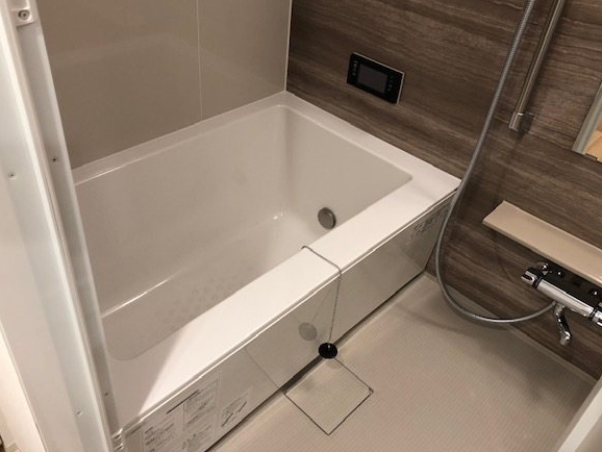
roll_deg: -5.0
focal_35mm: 31
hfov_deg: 58.3
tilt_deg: -36.2
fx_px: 539
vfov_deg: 45.4
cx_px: 290
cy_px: 206
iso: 40
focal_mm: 3.99
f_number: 1.8
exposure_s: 1/17
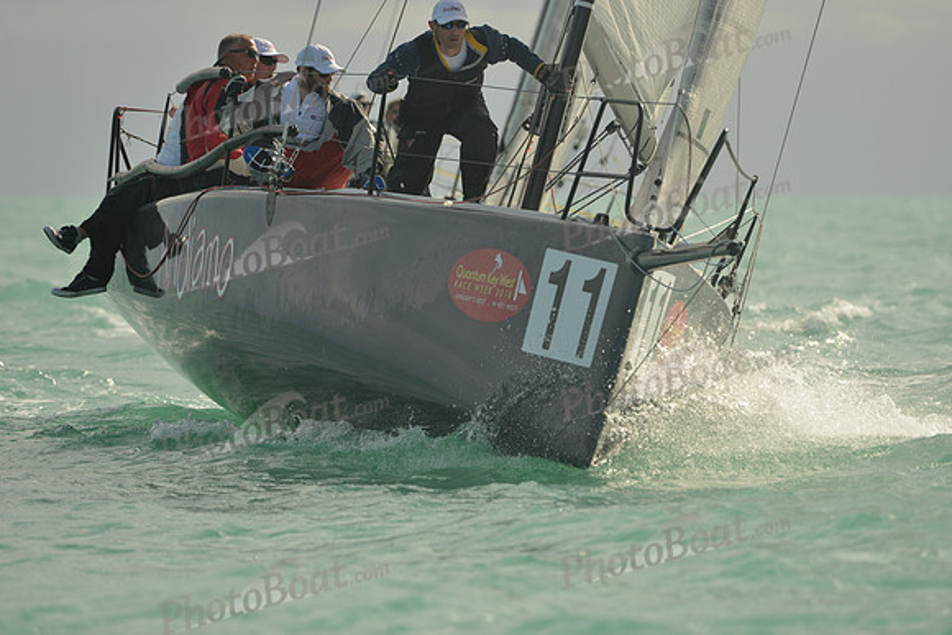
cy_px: 318
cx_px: 476
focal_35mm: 400
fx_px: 10580
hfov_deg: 5.2
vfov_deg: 3.4
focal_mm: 400
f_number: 6.3
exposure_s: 1/1600
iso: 250
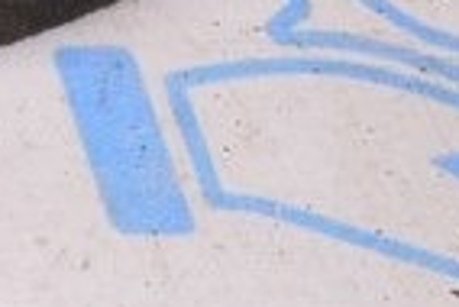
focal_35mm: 259
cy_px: -150
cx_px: -1177
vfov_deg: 5.3
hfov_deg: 6.7
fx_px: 3306
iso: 1600
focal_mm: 24
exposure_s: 1/160
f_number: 8
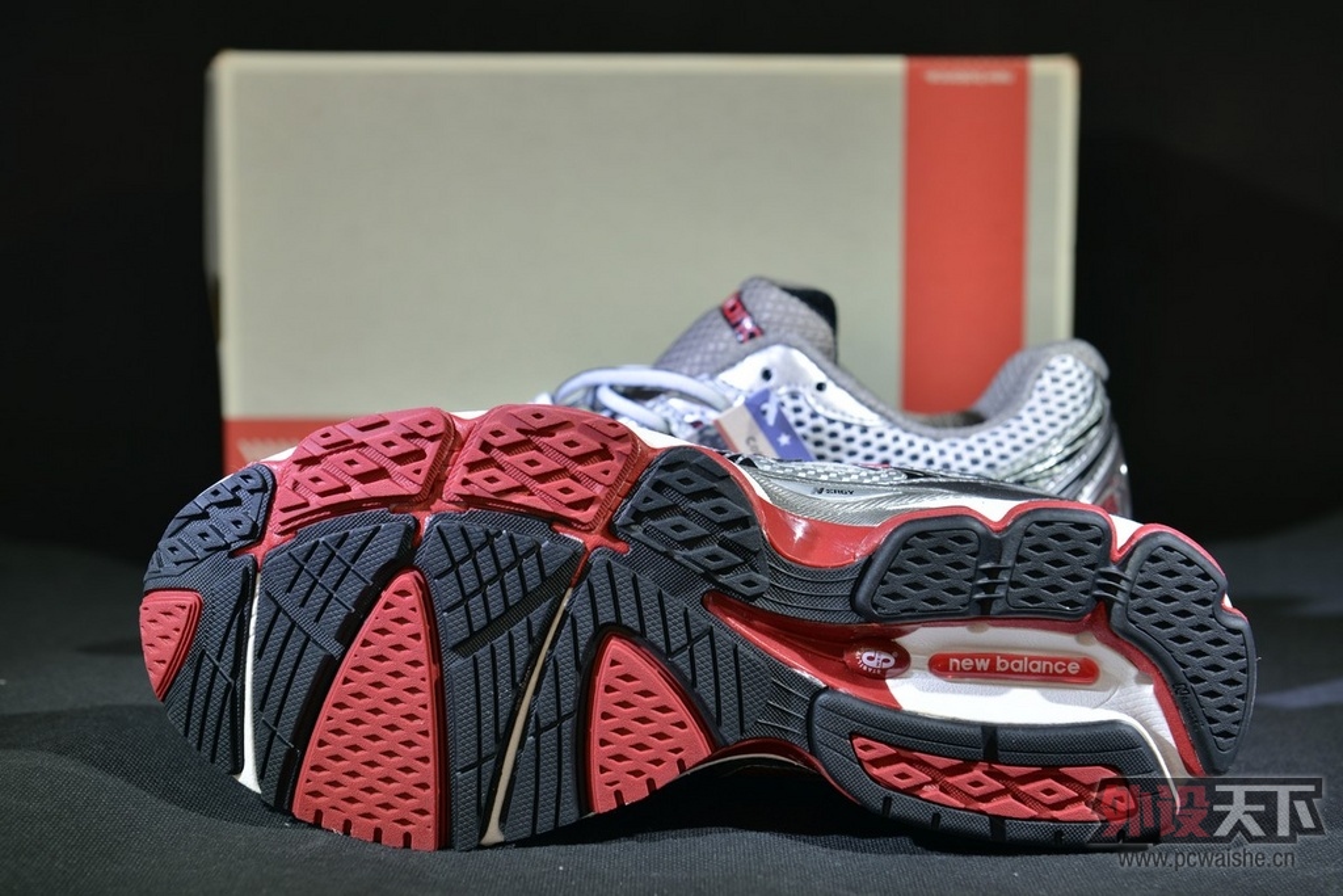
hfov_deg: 32.4
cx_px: 672
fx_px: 2313
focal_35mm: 62
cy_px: 448
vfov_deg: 21.9
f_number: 7.1
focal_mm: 62
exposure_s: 1/10
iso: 100
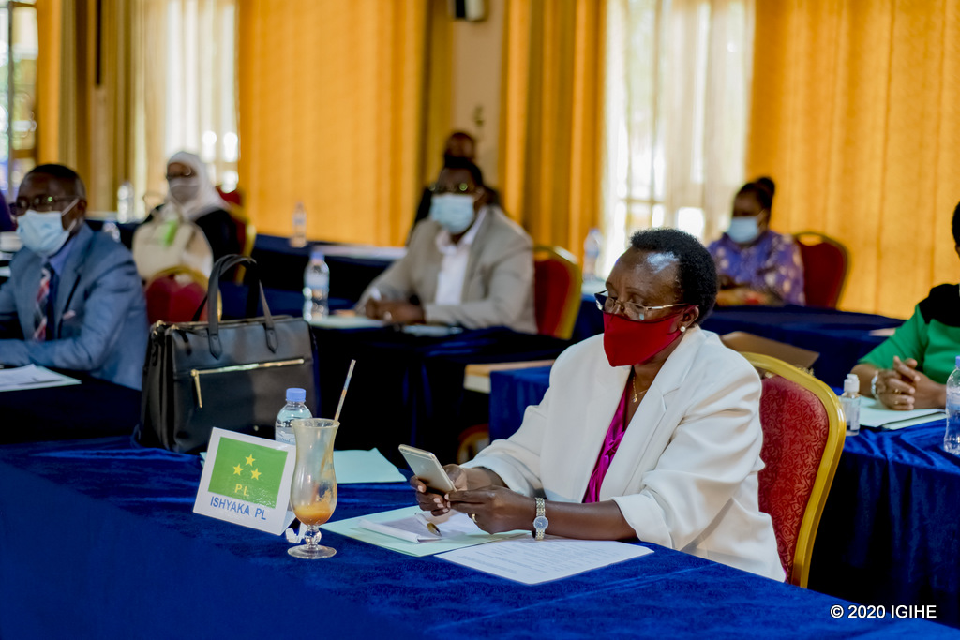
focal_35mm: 59
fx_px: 1572
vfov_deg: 23.0
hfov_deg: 34.0
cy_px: 263
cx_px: 499
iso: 800
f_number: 2
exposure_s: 1/60
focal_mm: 50
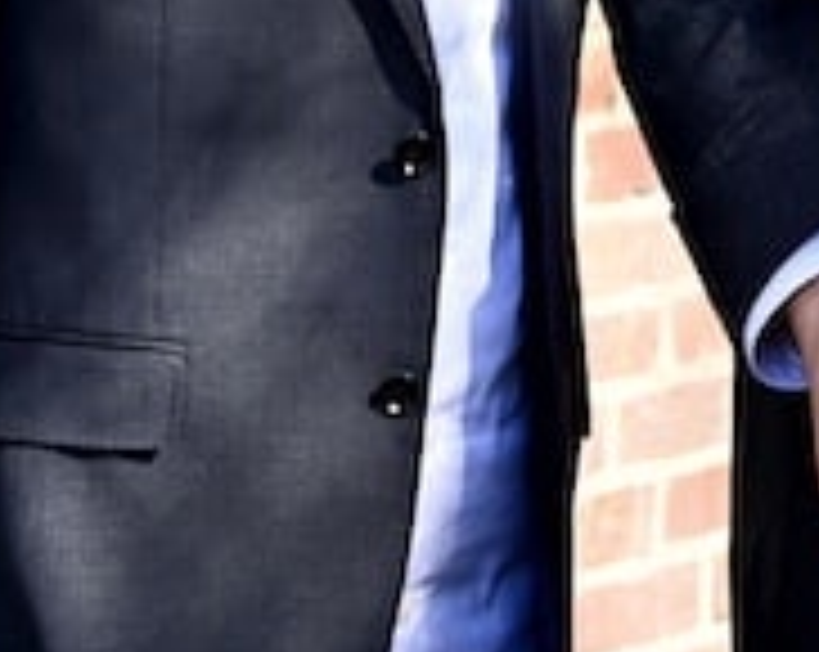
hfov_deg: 7.8
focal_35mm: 238
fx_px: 5760
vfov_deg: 6.4
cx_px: 1521
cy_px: -420
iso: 100
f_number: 5
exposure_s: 1/100
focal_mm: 45
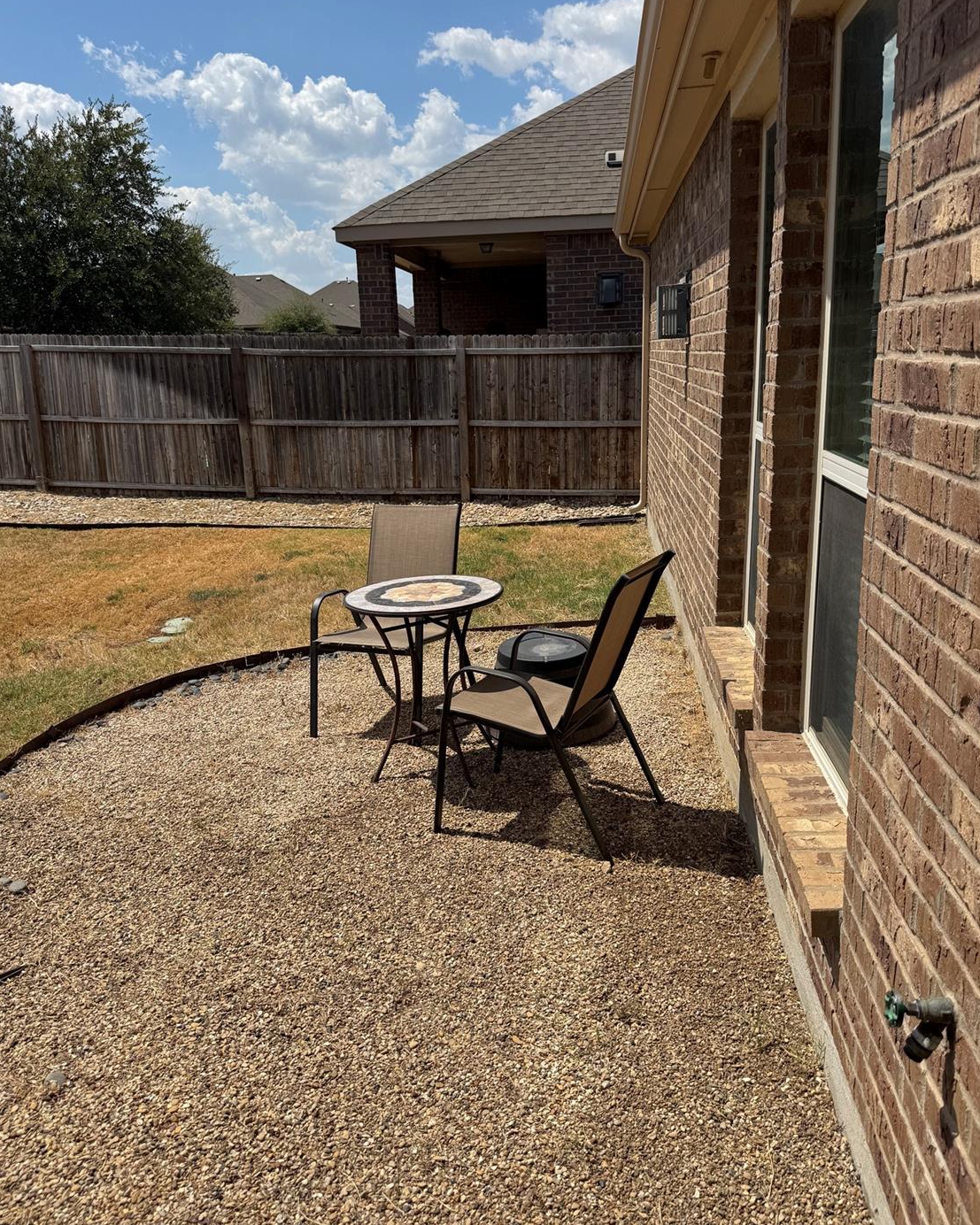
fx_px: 943
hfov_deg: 54.9
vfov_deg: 66.0
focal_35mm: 26
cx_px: 493
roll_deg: +2.3
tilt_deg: -13.8
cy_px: 589
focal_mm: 6.76
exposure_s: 1/7092
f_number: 1.78
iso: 80
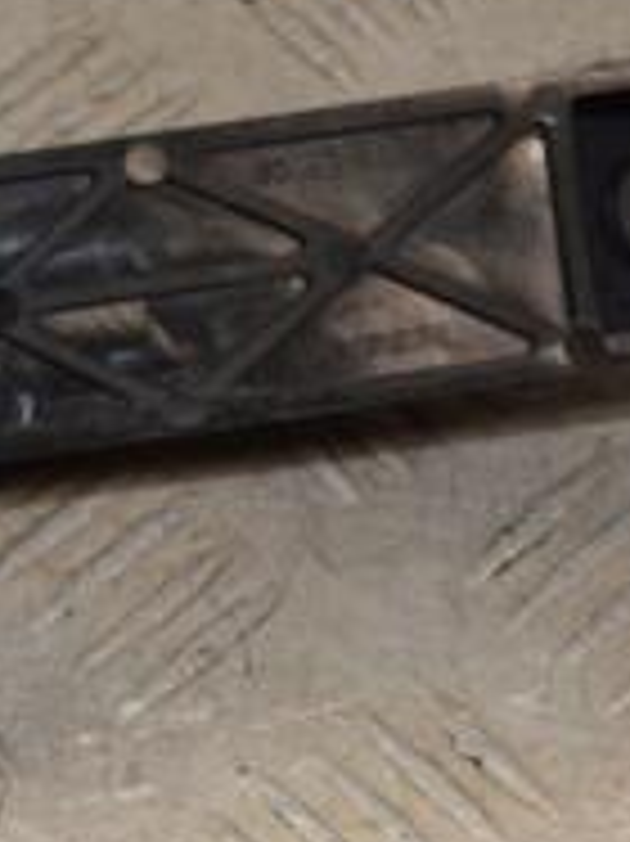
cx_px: 36
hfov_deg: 6.4
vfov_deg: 8.6
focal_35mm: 231
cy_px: 329
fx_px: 5612
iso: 800
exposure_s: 1/200
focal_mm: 50
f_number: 8
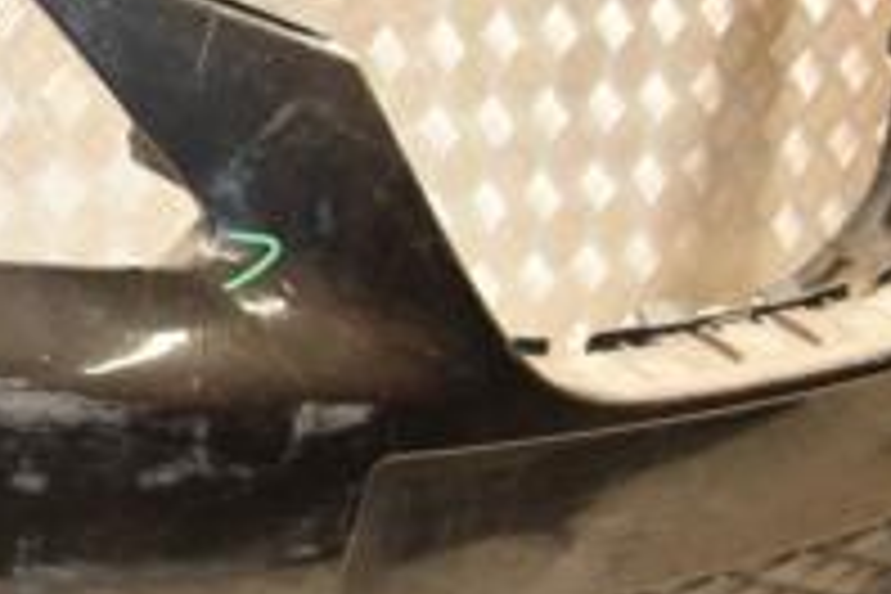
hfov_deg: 16.5
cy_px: 248
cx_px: -436
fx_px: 2809
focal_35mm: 114
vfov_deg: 12.1
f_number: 5
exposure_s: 1/80
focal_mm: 25
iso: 800
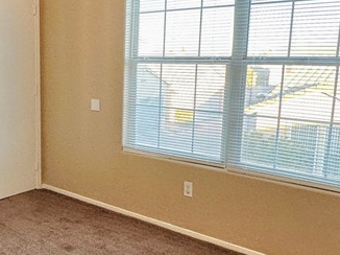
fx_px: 432
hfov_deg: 41.3
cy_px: 137
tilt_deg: -11.5
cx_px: 73
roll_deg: +0.6
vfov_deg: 32.8
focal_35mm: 44
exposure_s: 1/120
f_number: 2.2
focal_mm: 2.22
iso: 125
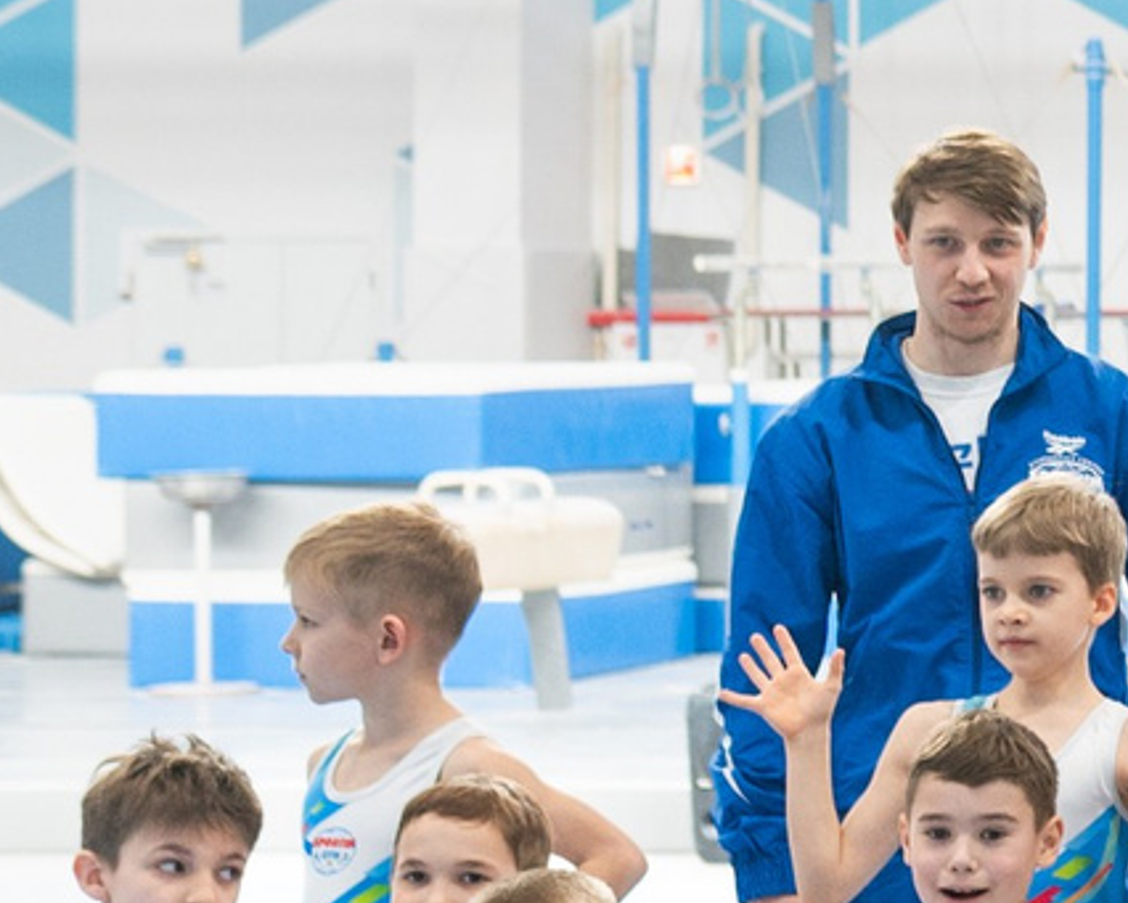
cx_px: 3139
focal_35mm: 204
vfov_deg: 7.6
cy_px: 183
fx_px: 6812
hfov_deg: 8.3
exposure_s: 1/320
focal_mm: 35
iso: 800
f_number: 3.5
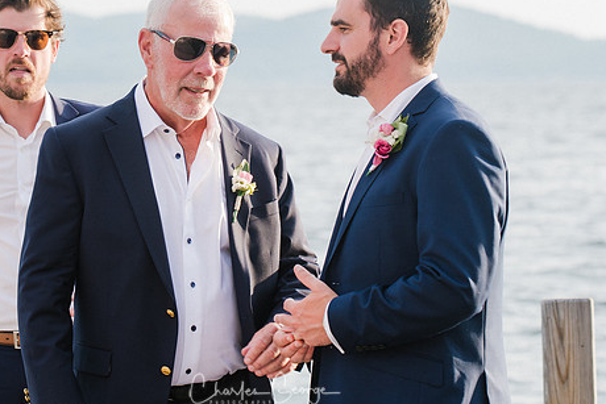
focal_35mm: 189
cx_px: 252
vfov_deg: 7.3
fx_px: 3182
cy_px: 163
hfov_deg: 10.9
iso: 200
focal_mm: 100
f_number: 4.5
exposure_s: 1/400
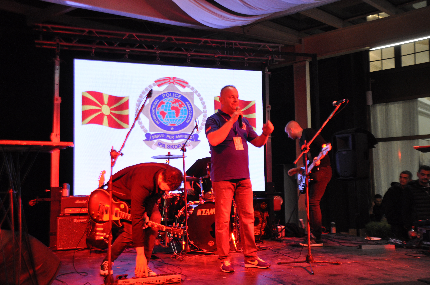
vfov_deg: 34.1
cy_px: 142
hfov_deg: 49.6
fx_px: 465
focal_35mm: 39
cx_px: 215
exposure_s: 1/40
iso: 800
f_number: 3.8
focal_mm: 26
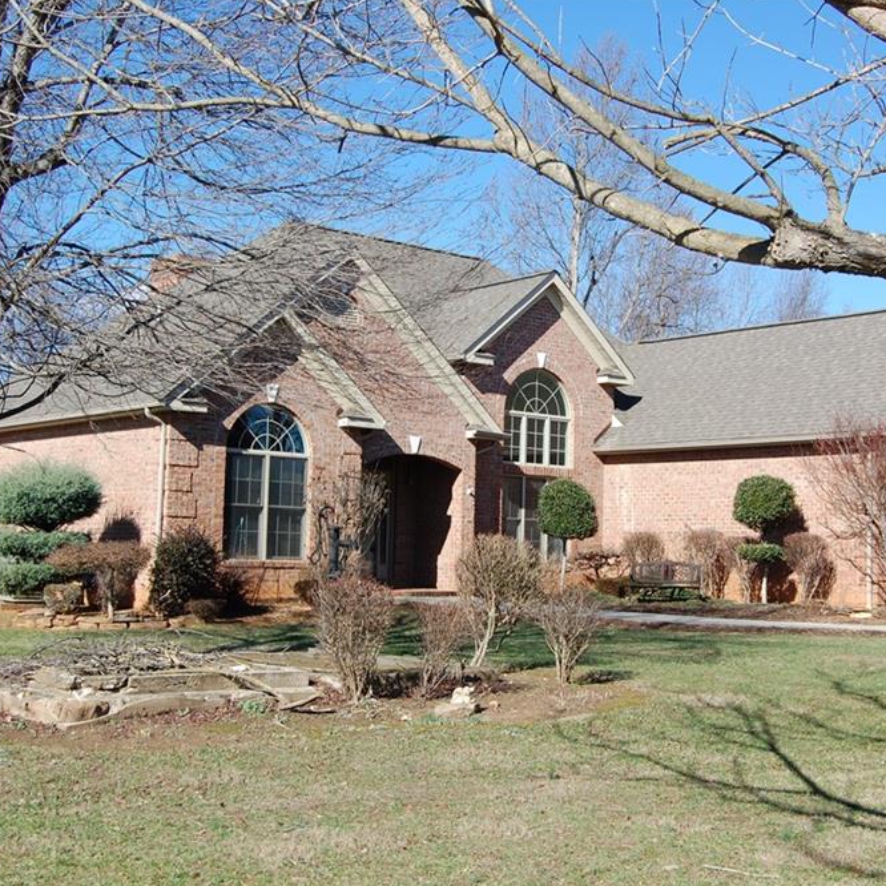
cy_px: 447
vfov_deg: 36.1
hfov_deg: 36.0
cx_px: 512
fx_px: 1361
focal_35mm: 47
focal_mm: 24
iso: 200
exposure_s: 1/320
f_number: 9
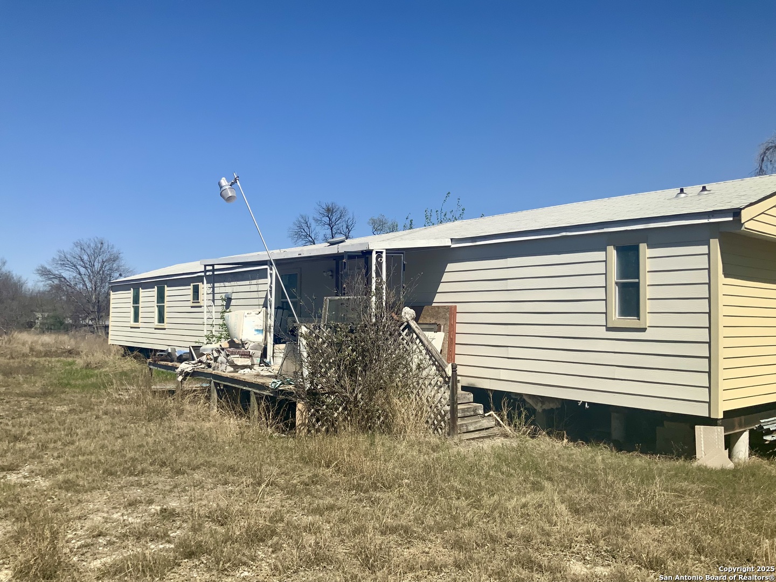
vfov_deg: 48.2
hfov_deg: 61.7
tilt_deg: +3.3
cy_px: 291
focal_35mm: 29
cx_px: 388
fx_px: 650
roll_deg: -0.1
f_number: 1.8
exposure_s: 1/2959
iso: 16
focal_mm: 3
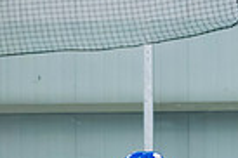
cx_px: -228
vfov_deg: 2.2
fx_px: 4153
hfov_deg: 3.3
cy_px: 345
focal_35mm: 629
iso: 2000
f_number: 2.8
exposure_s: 1/640
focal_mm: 102
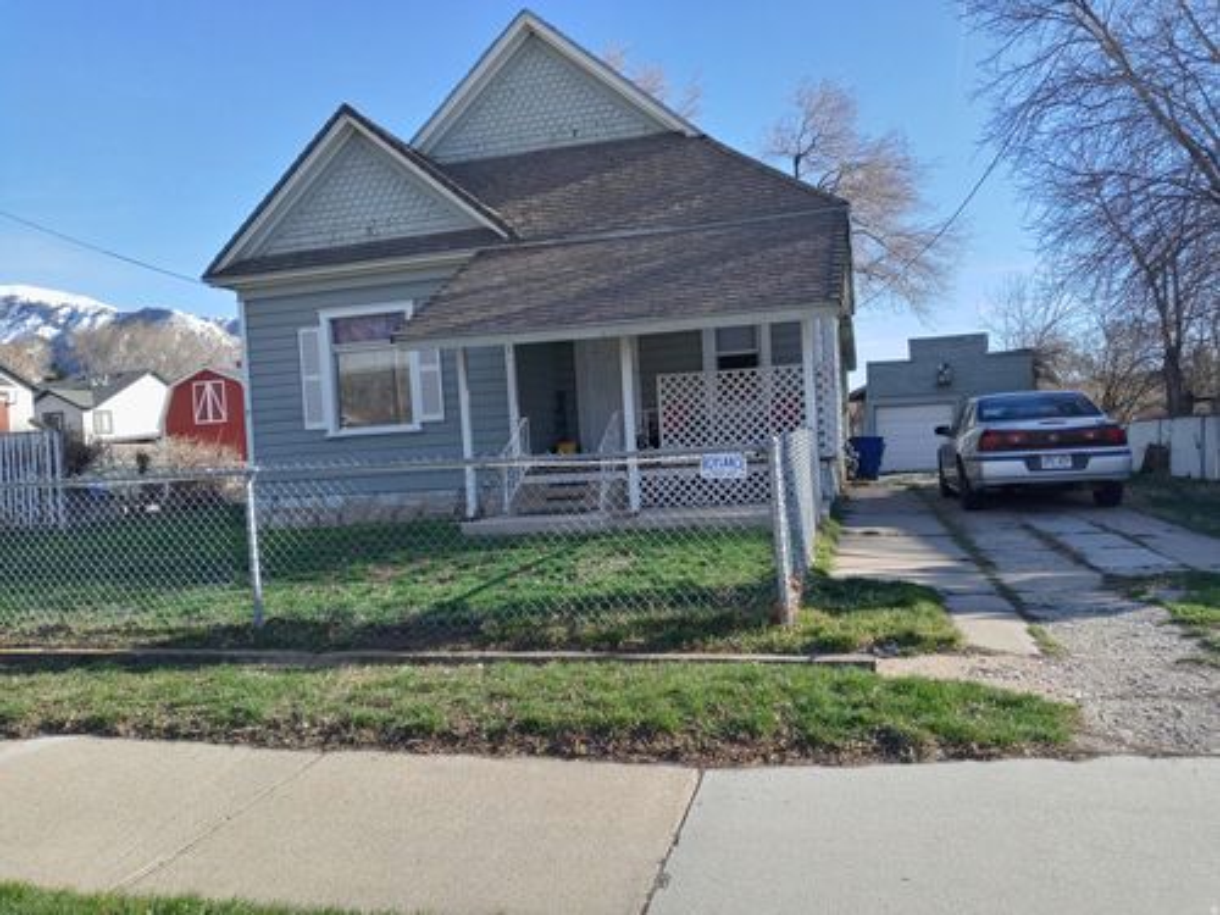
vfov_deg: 49.7
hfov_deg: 63.4
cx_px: 610
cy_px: 458
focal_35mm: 28
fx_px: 987
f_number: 1.8
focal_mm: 3.61
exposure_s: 1/1031
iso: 100
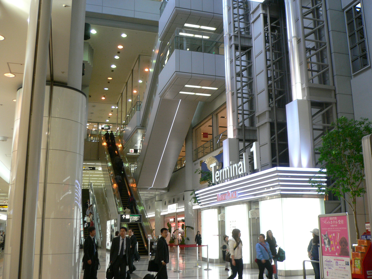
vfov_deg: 40.7
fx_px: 376
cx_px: 186
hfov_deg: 52.6
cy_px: 140
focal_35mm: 35
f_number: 2.8
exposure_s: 1/30
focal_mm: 5.8
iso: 100
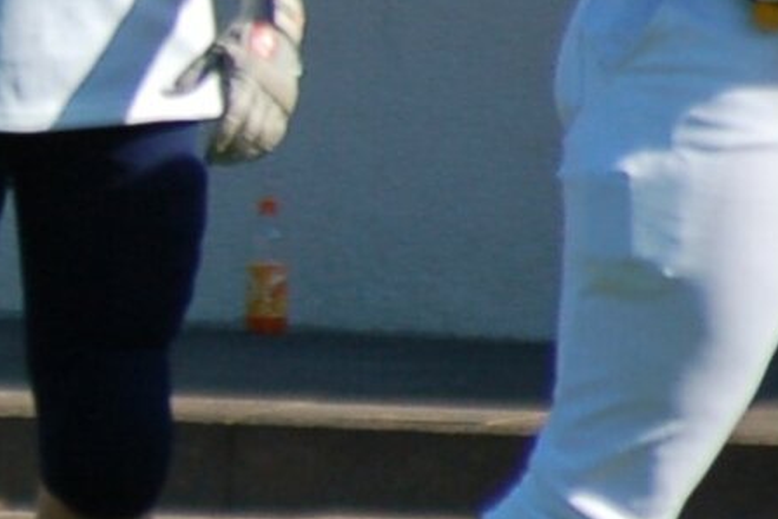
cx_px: -762
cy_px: 66
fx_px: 47644
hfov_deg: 0.9
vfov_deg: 0.6
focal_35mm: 2204
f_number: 5.6
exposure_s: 1/1000
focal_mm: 300
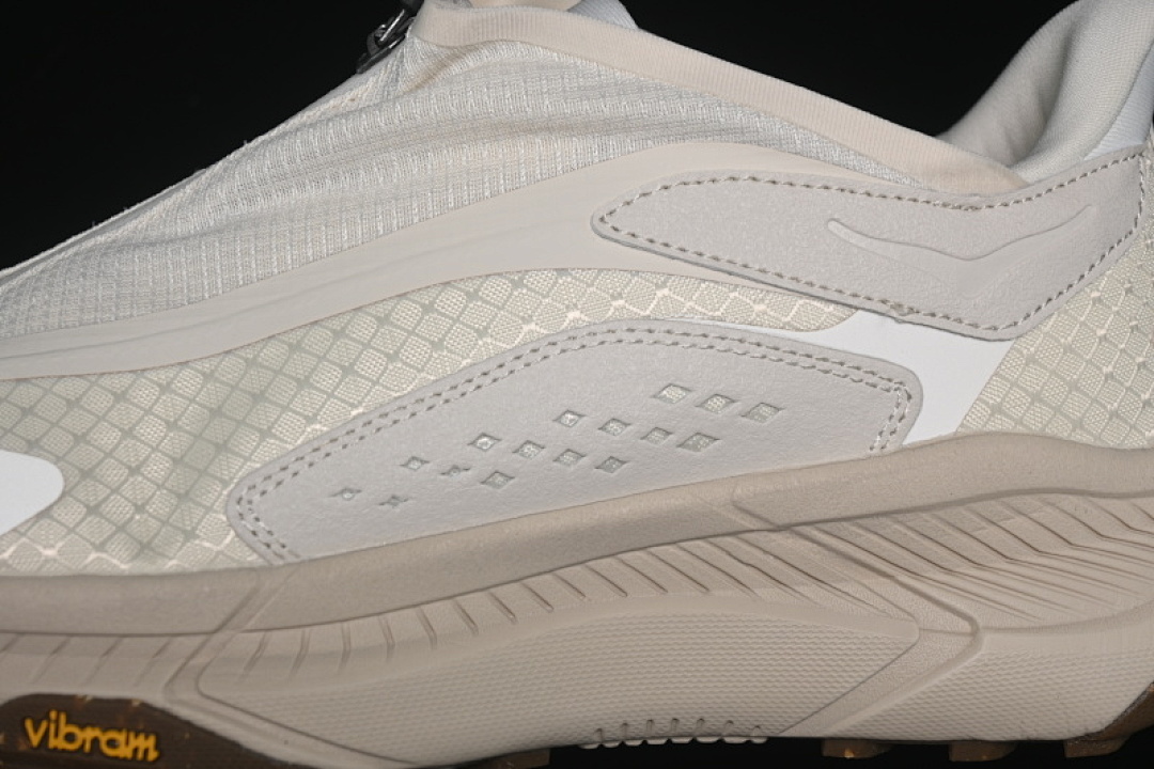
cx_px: 577
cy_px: 384
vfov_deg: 18.2
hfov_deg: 27.0
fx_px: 2404
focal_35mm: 75
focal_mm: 50
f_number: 6.3
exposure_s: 1/60
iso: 160
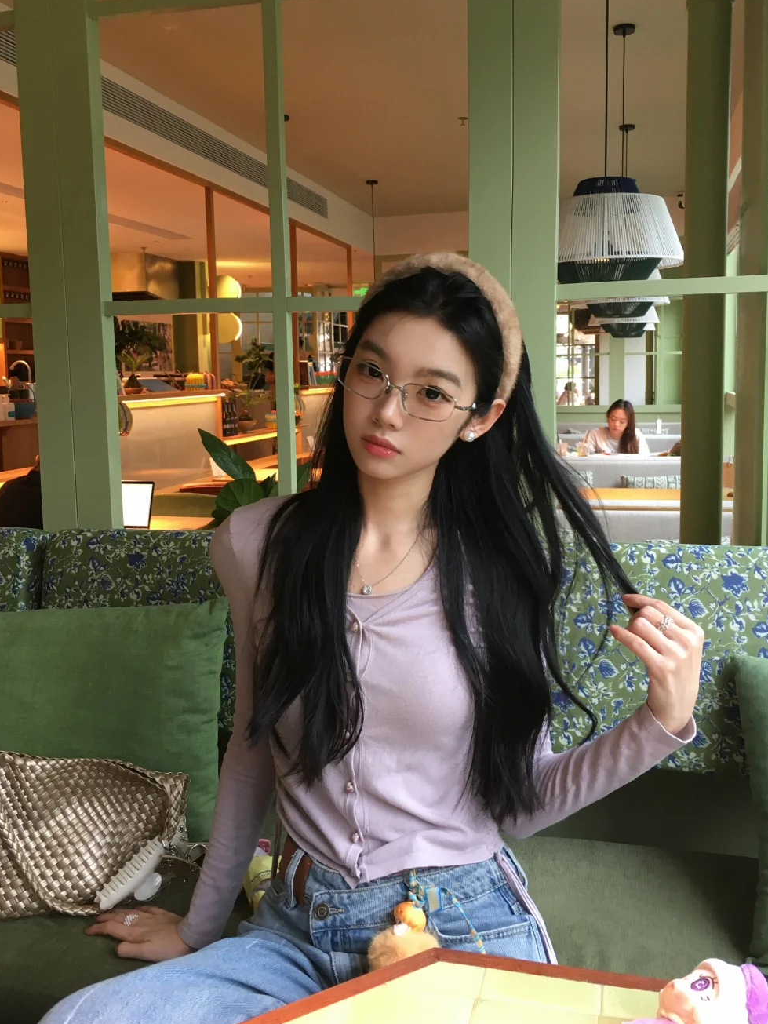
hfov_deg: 44.2
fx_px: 946
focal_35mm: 32
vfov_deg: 56.7
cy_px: 468
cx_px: 394
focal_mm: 4.15
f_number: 2.2
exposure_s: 1/33
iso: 80
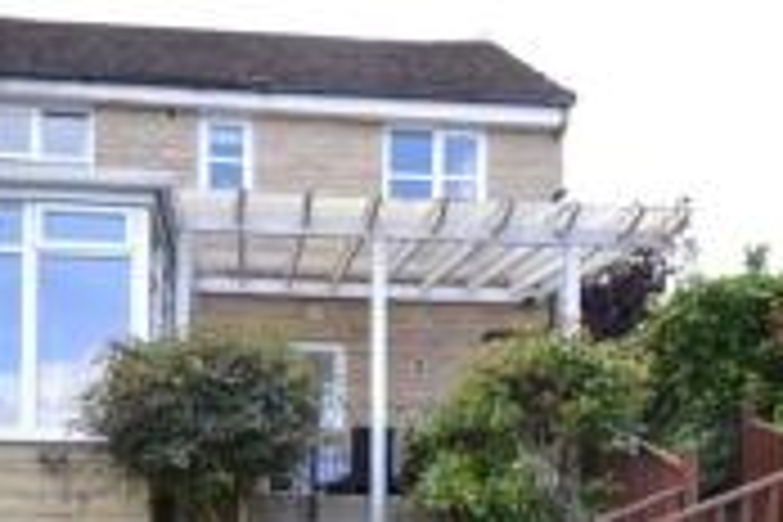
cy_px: 569
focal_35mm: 41
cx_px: 349
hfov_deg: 47.3
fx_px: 892
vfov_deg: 29.5
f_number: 5.6
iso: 200
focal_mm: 10
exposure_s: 1/125
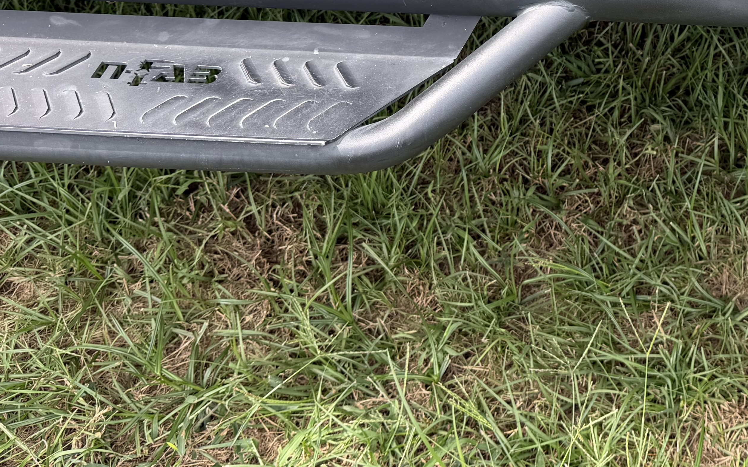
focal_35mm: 58
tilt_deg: -31.1
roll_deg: +0.0
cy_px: -60
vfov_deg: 21.1
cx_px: 684
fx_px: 1182
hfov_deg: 33.1
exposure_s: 1/671
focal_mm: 6.76
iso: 80
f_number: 1.78
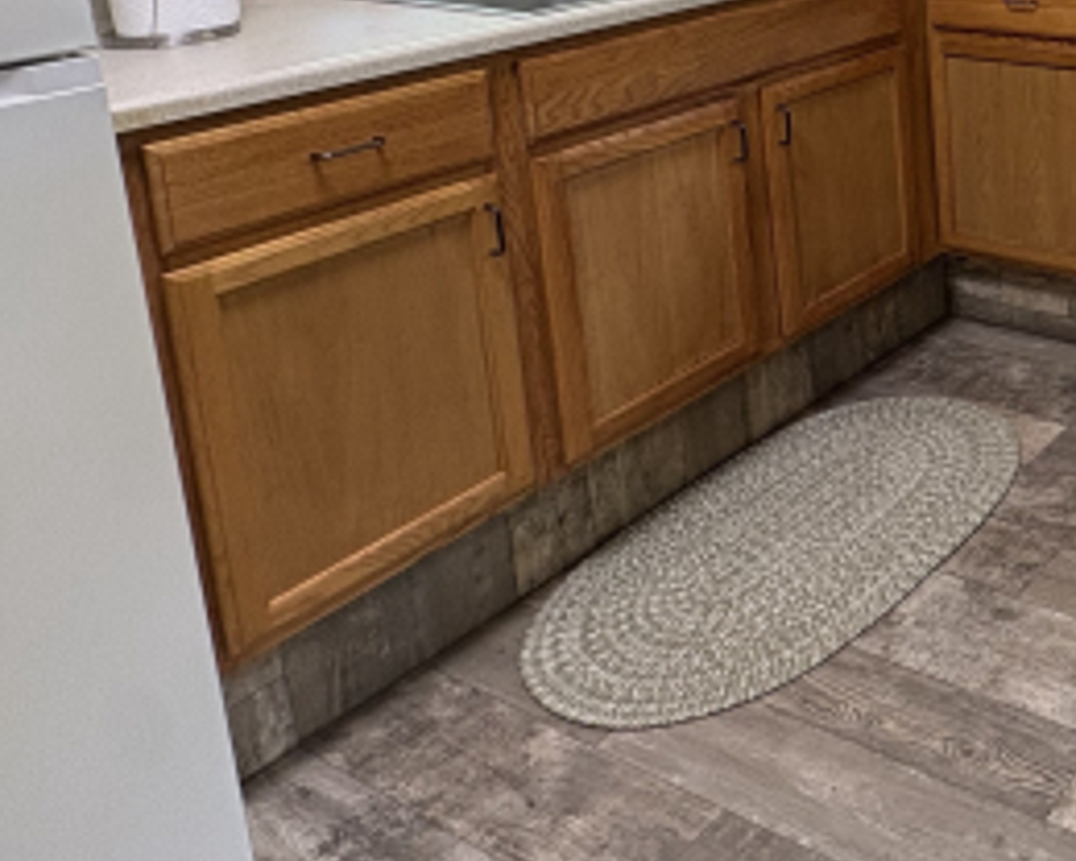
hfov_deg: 38.1
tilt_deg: -10.0
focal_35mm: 35
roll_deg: +1.2
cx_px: 1297
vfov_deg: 37.0
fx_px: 1115
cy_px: -33
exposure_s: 1/60
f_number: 2.2
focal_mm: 2.22
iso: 160
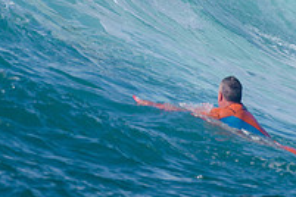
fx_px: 14544
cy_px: -100
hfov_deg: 1.2
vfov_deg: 0.8
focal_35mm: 1769
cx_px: 251
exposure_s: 1/2000
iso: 140
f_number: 5.6
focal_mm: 500
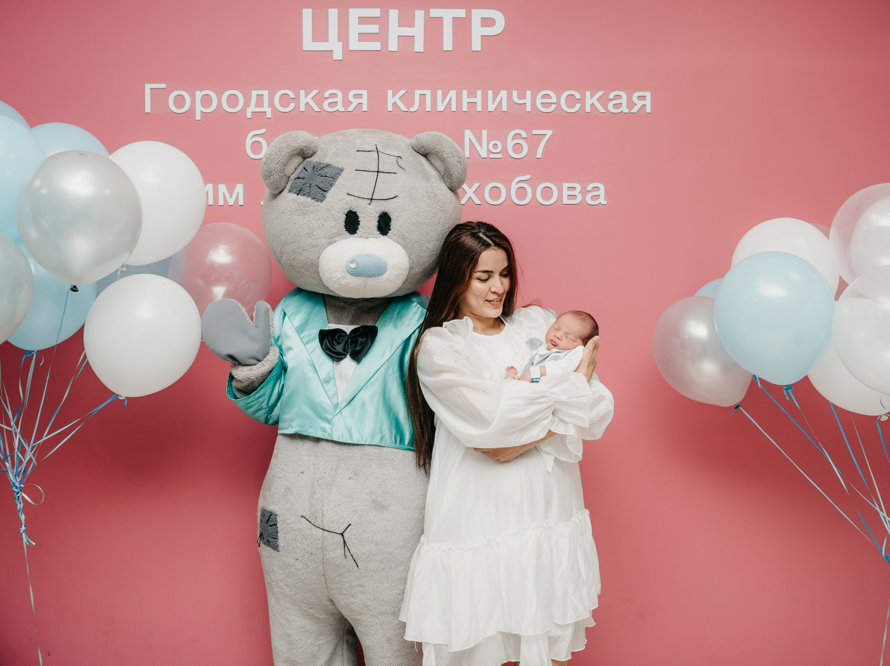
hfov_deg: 63.7
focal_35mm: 28
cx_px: 446
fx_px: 717
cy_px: 329
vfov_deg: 49.8
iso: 200
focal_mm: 24
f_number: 4
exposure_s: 1/160
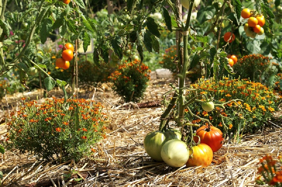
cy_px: 94
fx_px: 587
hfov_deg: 27.0
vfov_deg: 18.2
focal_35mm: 75
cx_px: 141
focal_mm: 50
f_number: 8
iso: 400
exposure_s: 1/500
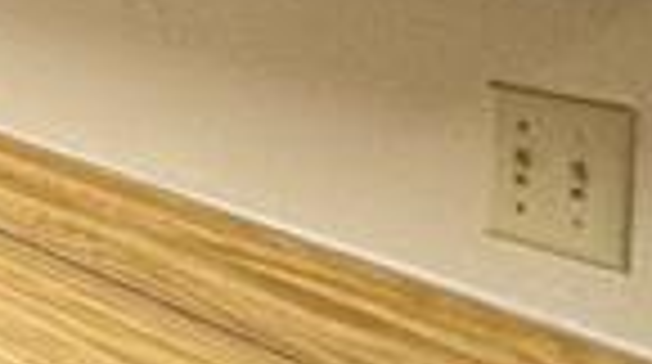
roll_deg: +0.3
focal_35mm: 108
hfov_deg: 12.9
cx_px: -1066
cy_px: -135
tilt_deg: -3.0
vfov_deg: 10.9
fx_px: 1864
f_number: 2.2
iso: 100
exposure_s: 1/120
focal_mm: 2.22
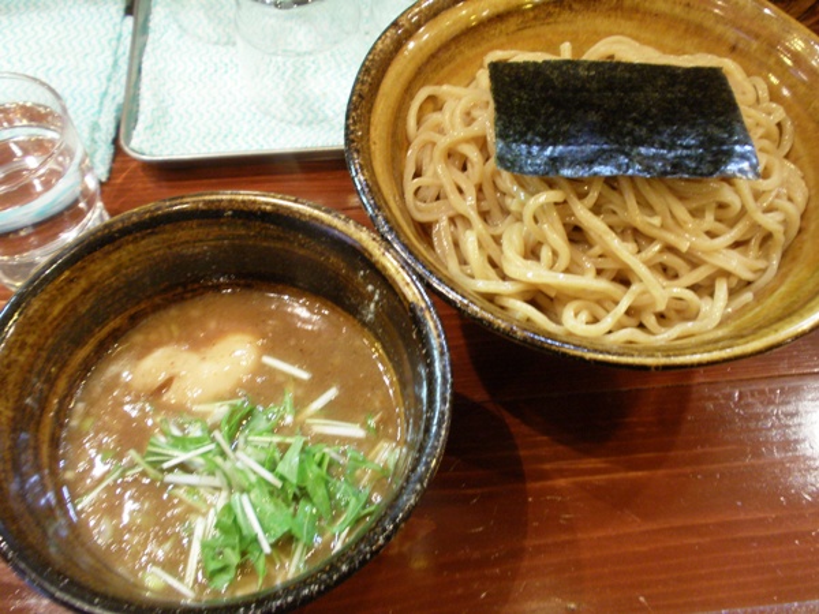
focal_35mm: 37
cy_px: 307
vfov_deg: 38.7
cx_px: 410
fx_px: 875
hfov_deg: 50.1
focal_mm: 6.6
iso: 100
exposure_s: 1/3
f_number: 3.5
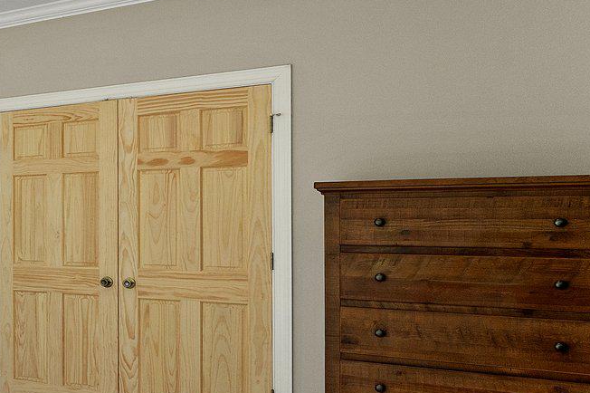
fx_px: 721
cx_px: -275
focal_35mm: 44
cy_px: 212
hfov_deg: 29.3
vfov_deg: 30.5
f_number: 8
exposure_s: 1/20
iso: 640
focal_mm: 14
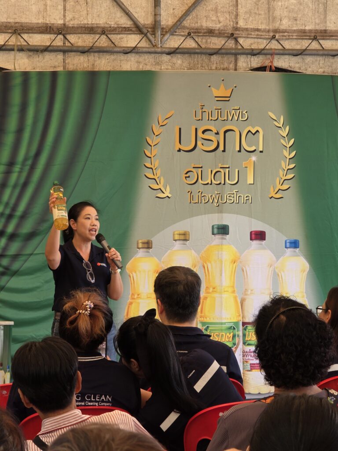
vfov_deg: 17.1
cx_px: 169
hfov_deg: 12.9
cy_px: 226
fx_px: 1497
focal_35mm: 115
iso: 80
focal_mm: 18.6
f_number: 3.4
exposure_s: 1/100
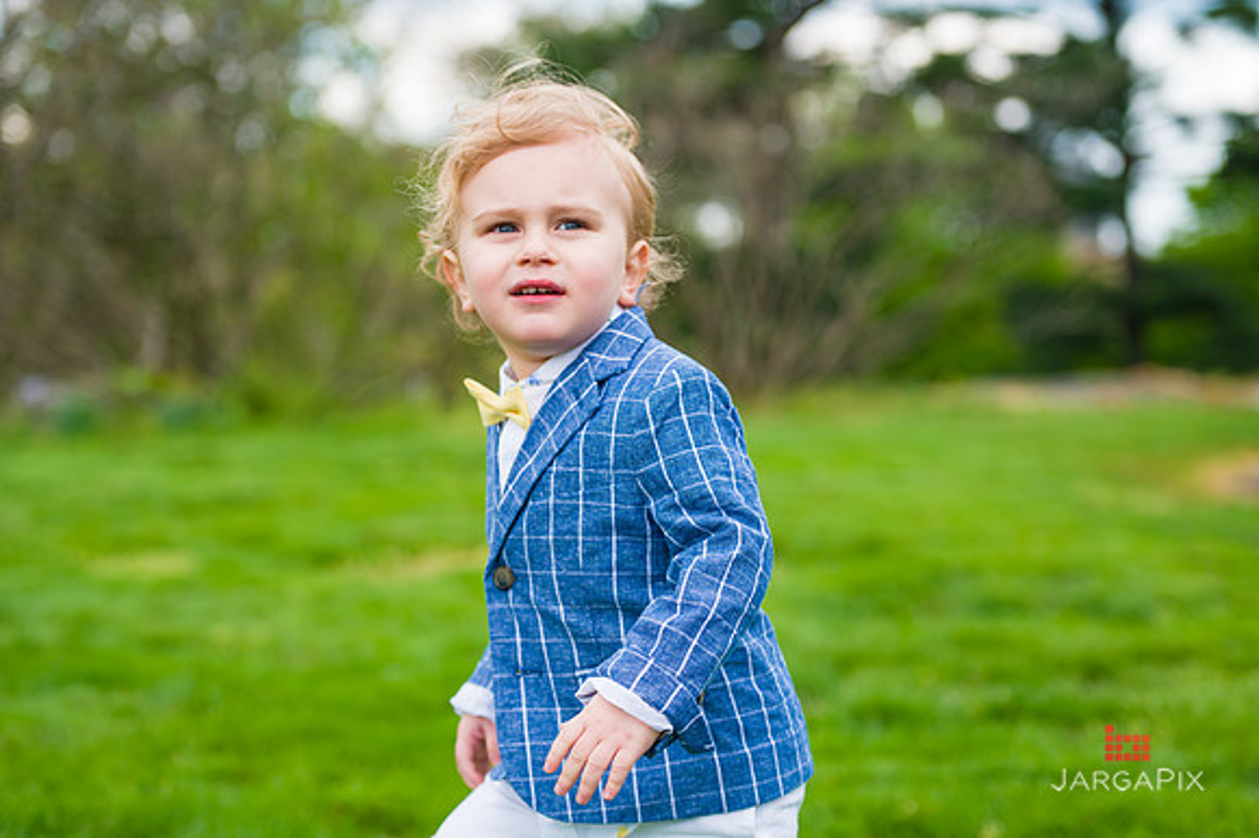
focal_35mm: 70
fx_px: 2447
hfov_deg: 28.9
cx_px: 630
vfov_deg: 19.4
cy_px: 419
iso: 200
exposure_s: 1/800
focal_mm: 70
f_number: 3.5
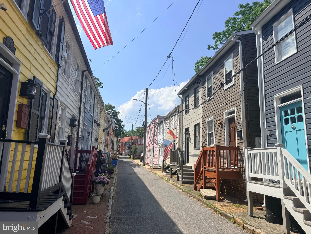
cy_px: 117
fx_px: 216
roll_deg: -2.2
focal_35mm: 24
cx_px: 156
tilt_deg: +11.6
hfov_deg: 71.6
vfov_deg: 56.8
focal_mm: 6.76
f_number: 1.78
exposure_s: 1/6711
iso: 80
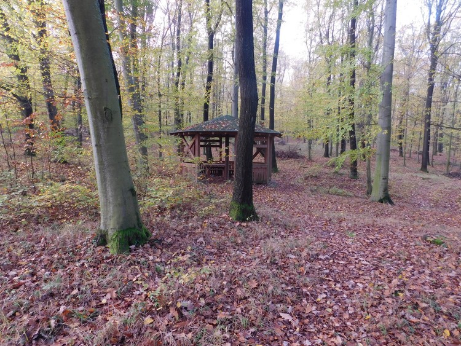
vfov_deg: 58.9
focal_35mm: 23
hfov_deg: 73.9
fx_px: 306
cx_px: 230
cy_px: 173
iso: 125
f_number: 3
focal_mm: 4
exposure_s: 1/80
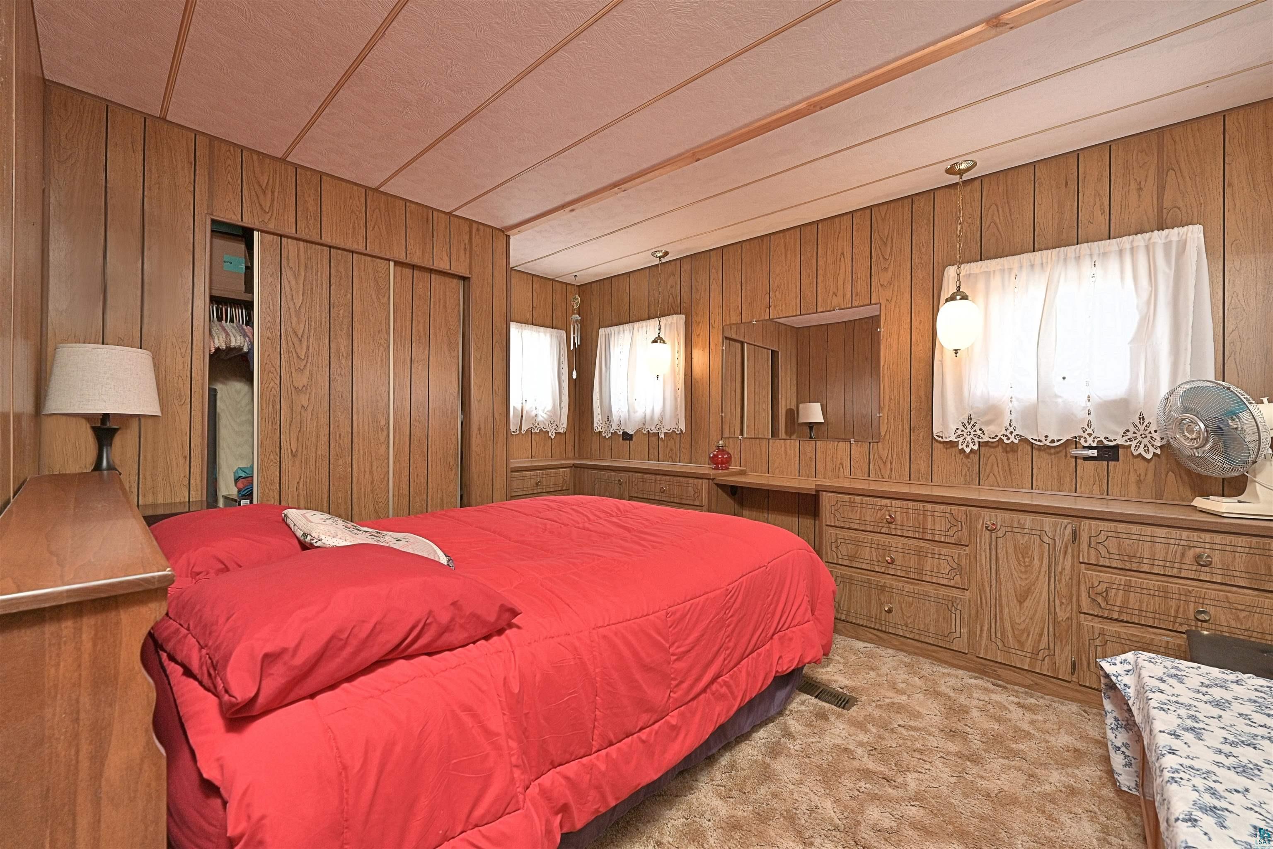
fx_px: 495
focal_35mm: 14
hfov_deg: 104.3
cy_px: 424
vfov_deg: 81.2
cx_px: 636
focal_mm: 14
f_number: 8
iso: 400
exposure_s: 1/40
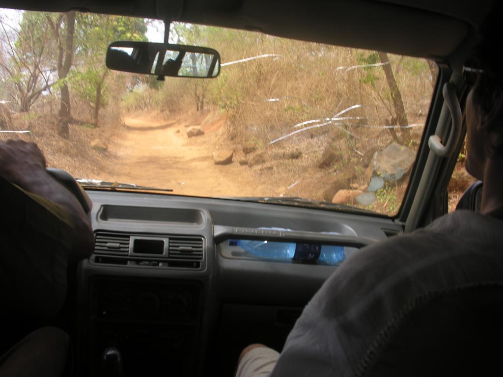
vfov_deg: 38.7
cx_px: 252
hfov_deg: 50.1
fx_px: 538
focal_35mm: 37
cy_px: 188
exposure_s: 1/125
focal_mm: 9.5
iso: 50
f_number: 4.5
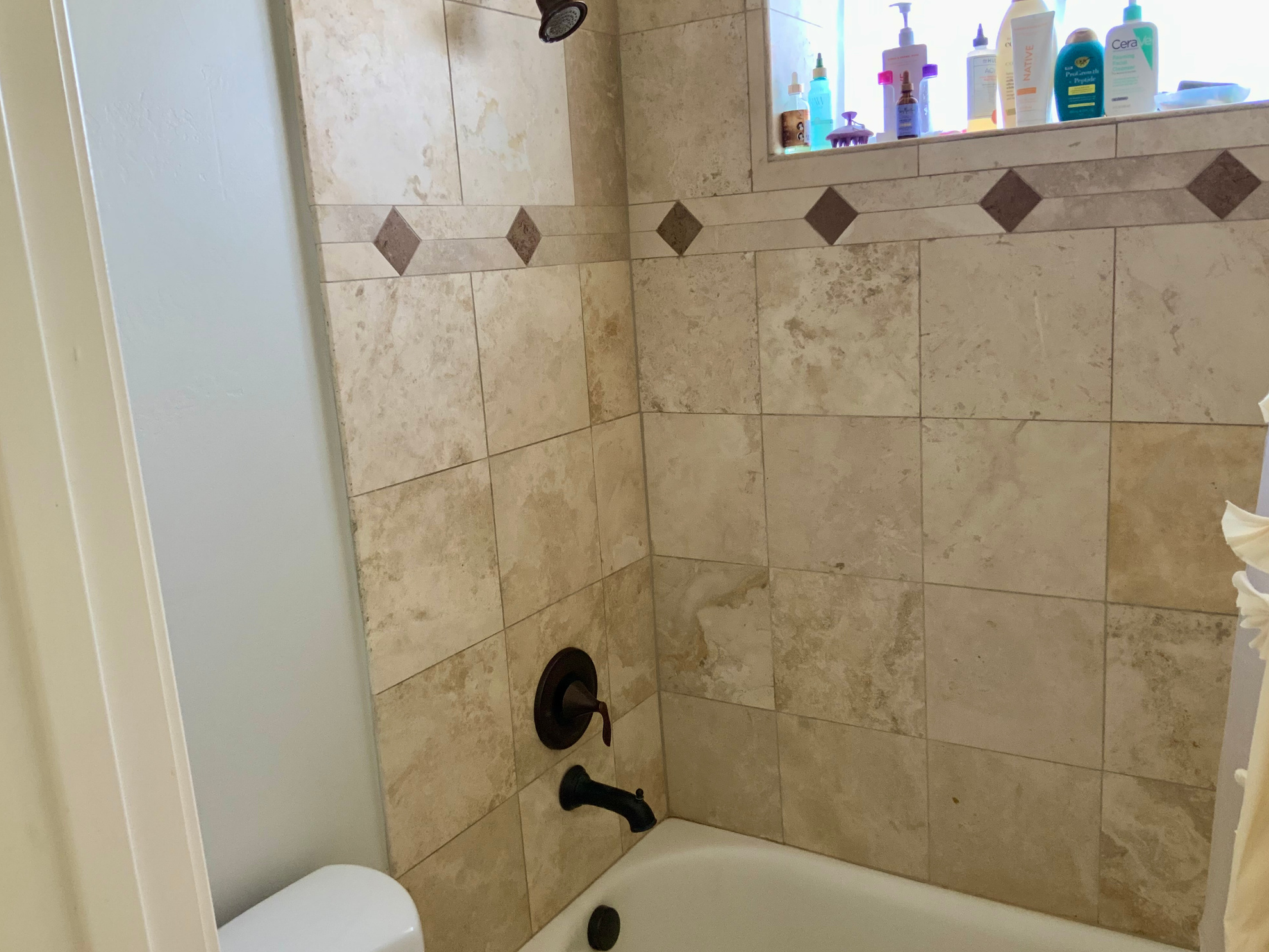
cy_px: 486
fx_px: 1100
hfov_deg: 60.0
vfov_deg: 46.8
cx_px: 643
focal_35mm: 30
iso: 125
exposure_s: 1/60
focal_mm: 3
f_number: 1.8
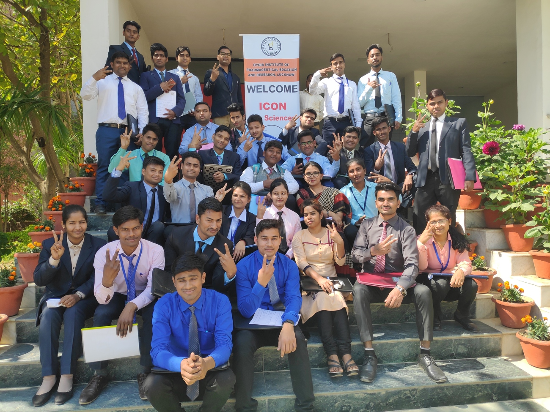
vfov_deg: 66.0
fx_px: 318
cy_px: 206
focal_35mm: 20
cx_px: 275
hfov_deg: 81.7
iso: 100
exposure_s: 1/818
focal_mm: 3.94
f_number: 1.9
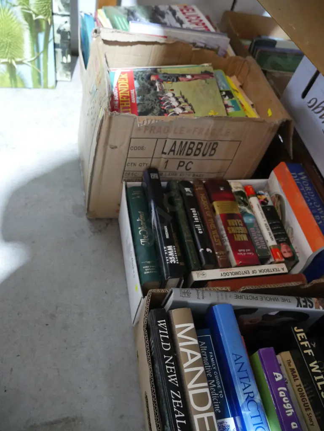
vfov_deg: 63.4
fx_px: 349
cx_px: 162
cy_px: 216
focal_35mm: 28
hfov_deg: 49.8
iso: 3200
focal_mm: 14
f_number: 3.5
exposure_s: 1/60
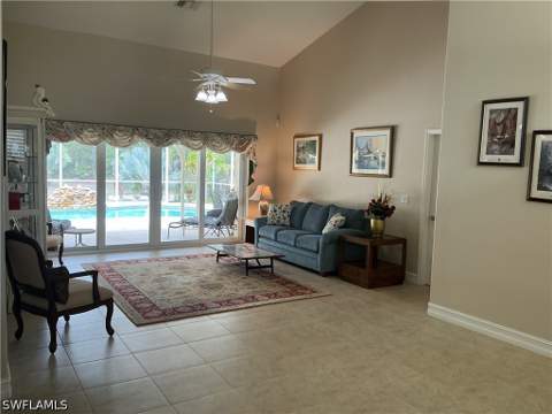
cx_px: 276
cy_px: 207
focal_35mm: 29
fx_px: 462
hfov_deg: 61.7
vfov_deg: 48.2
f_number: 1.8
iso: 64
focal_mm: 3
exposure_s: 1/60
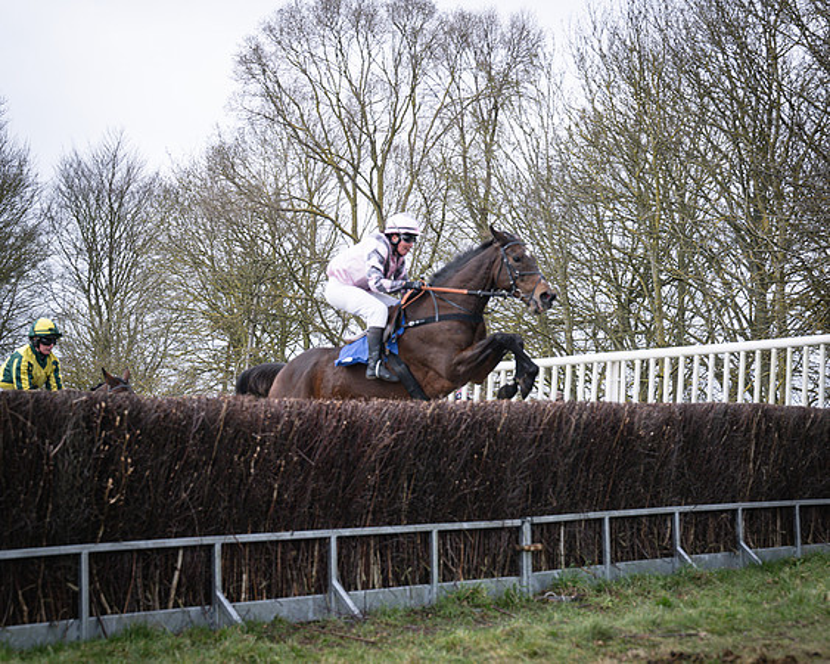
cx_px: 415
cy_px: 332
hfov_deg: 24.2
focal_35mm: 79
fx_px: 1937
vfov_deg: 19.4
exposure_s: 1/1000
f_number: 5
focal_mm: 70
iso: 400
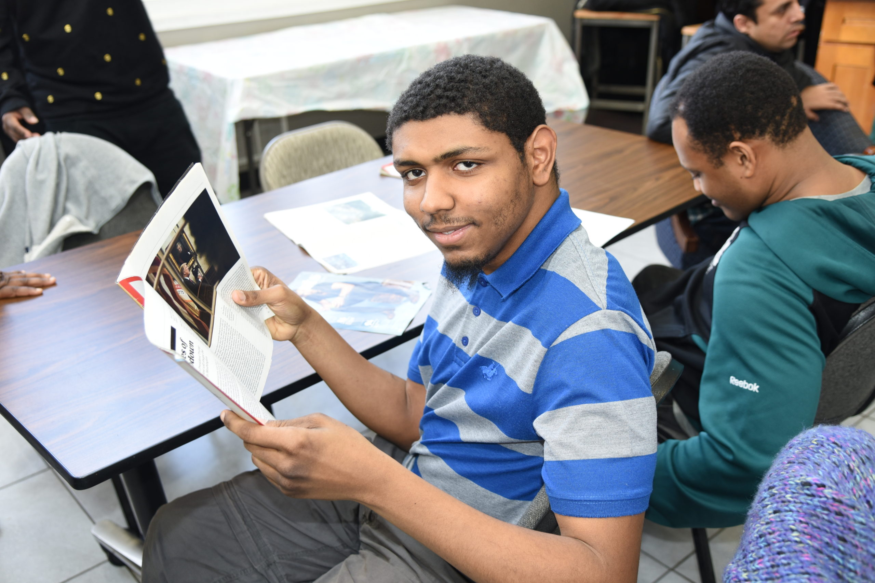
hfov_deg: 50.7
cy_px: 292
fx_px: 924
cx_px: 438
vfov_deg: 35.1
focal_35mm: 38
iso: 640
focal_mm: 38
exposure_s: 1/80
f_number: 4
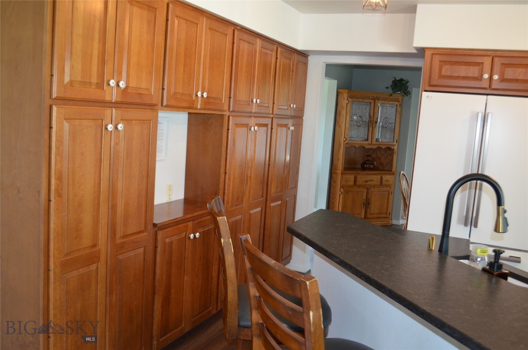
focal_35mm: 33
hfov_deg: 57.3
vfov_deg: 39.8
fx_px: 483
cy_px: 175
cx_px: 264
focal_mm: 22
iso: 1400
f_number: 3.8
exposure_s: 1/60
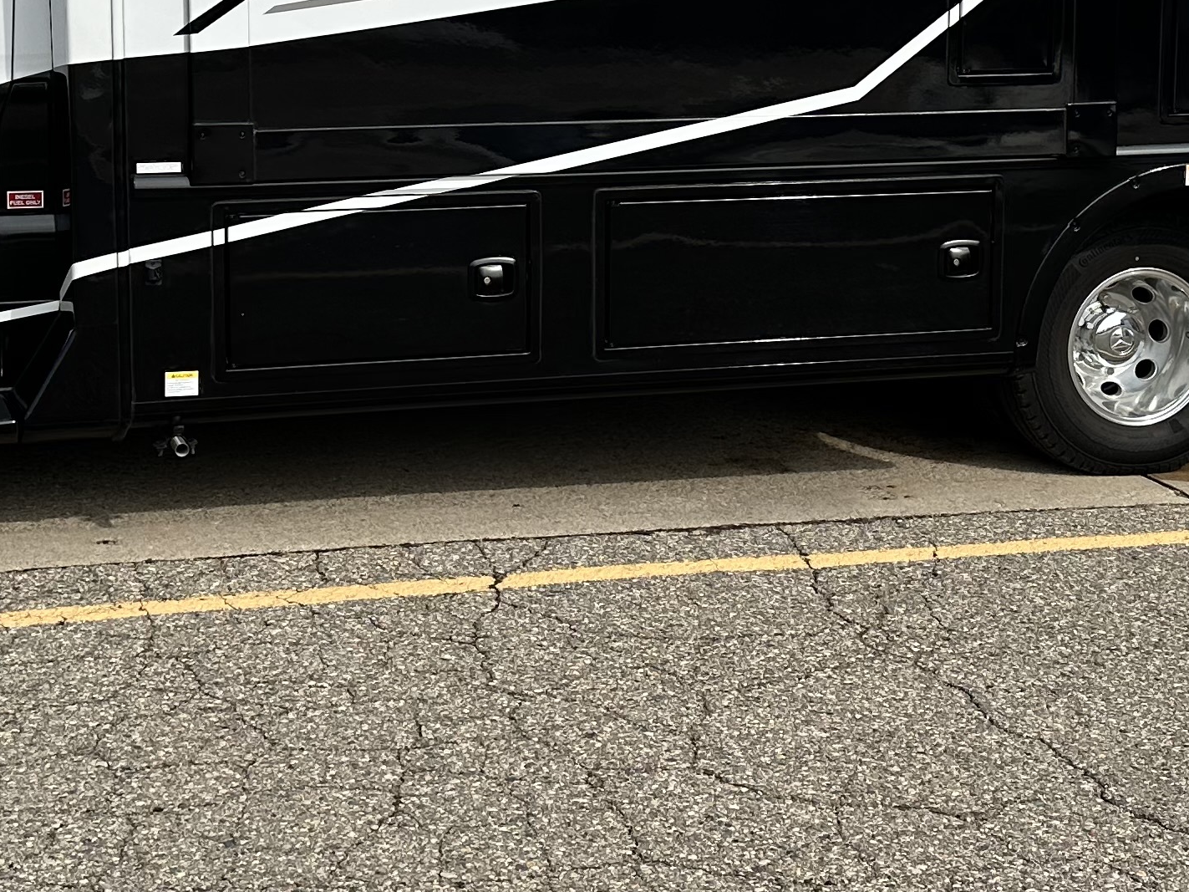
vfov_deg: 21.3
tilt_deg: -6.4
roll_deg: -1.4
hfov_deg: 28.6
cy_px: 163
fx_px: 2335
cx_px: 546
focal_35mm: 68
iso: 80
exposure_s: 1/5263
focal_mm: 6.86
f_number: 1.78
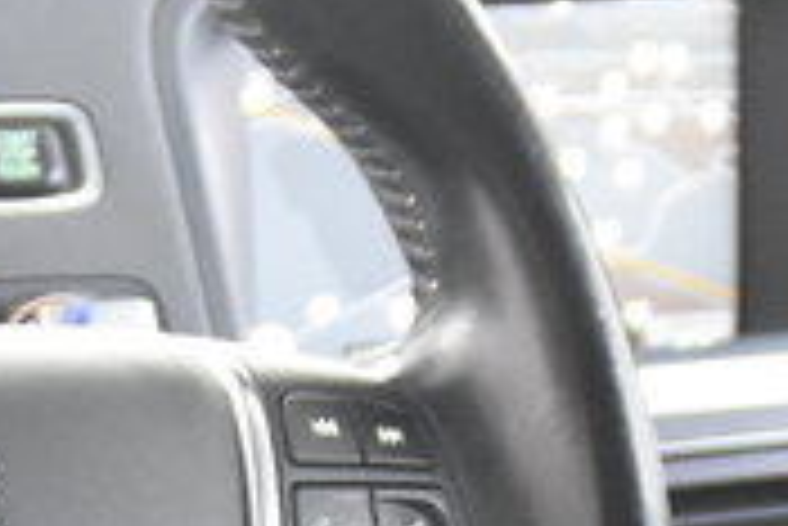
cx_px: -63
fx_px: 4798
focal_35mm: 219
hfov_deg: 9.3
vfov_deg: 6.0
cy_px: 1279
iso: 3200
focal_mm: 20
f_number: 2.8
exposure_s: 1/30
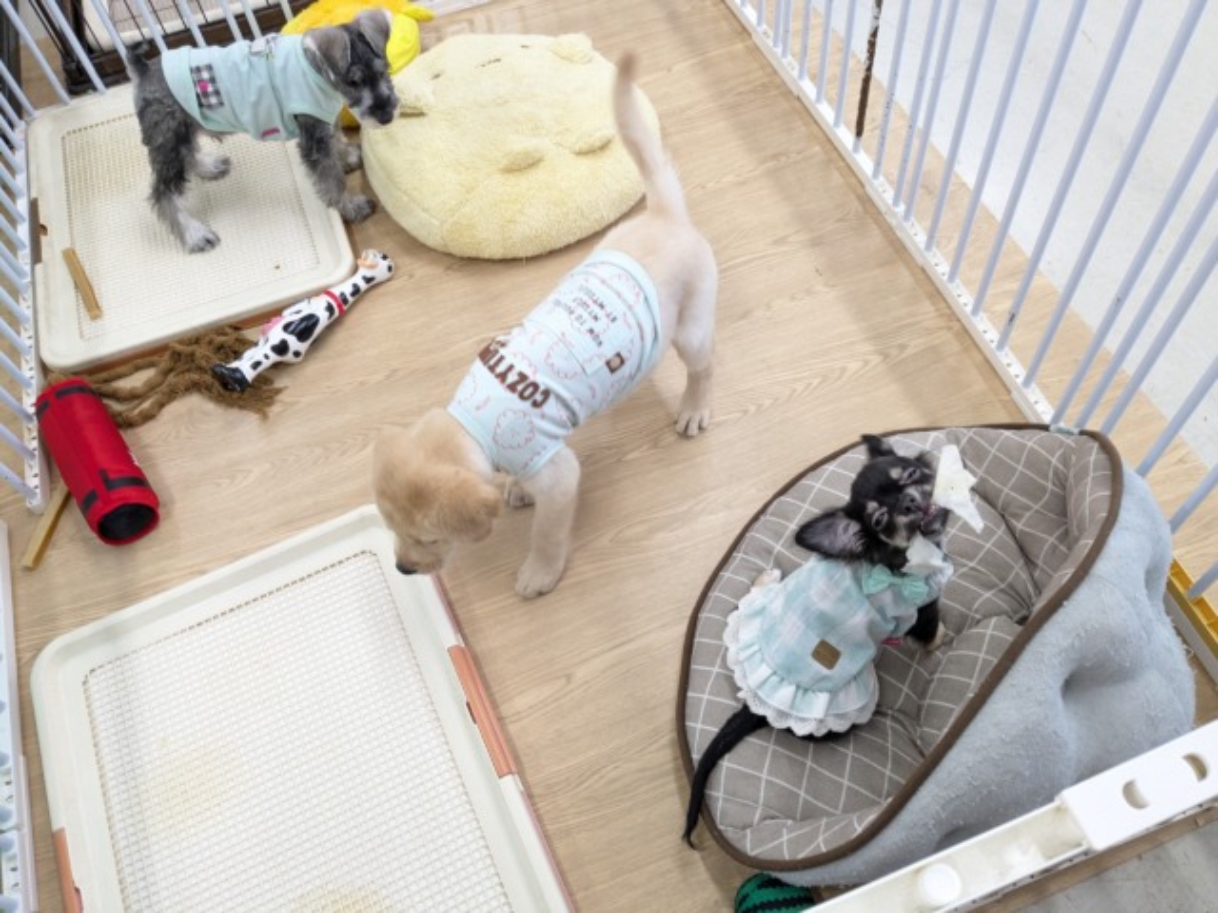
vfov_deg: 51.4
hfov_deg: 65.3
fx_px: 950
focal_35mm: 27
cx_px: 609
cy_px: 456
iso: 148
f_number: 1.73
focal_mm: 4.38
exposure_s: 1/99.9
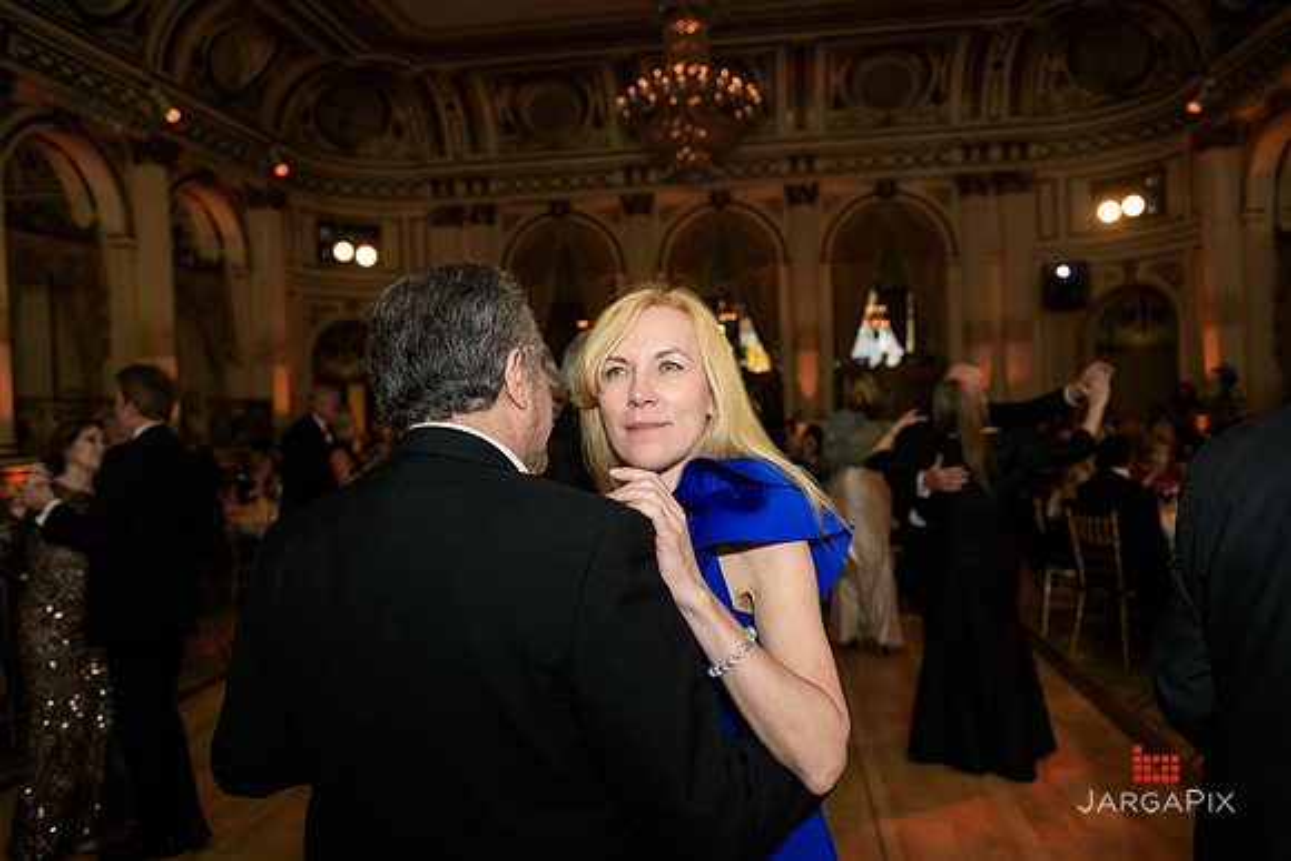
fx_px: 968
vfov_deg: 48.0
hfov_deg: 67.4
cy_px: 430
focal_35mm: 27
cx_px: 646
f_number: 3.2
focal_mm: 27
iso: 1600
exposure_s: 1/100
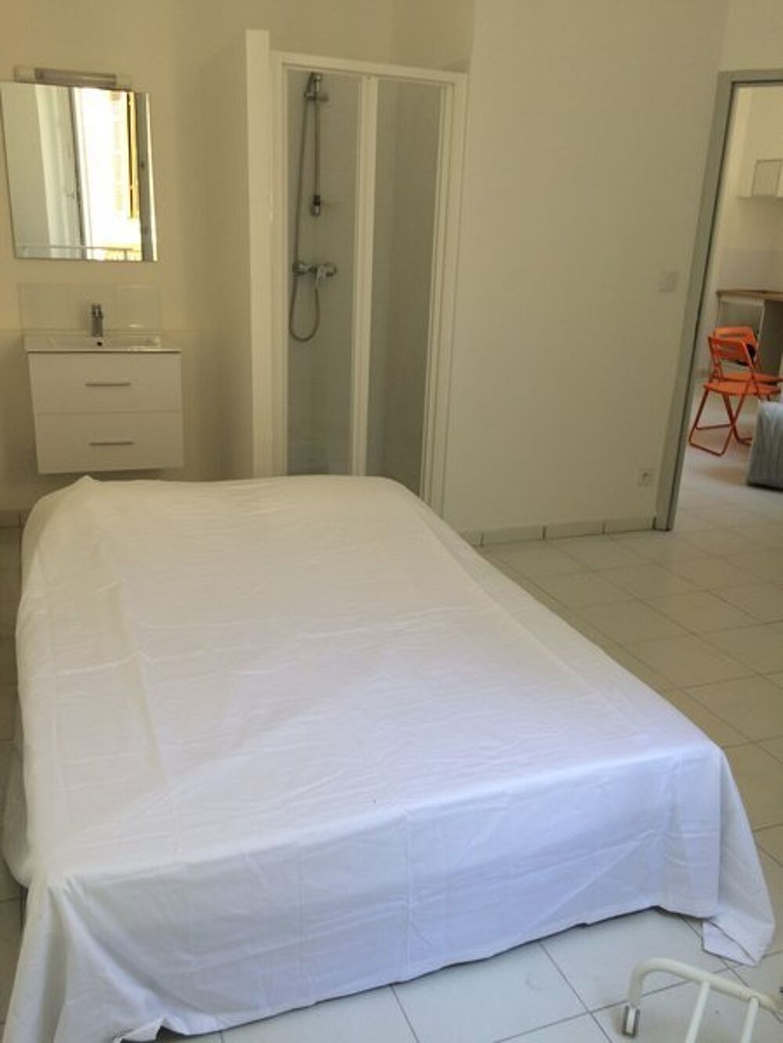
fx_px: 874
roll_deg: -1.5
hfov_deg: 48.2
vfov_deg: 61.7
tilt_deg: -17.0
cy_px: 522
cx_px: 392
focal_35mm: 29
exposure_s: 1/101
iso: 32
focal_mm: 4.15
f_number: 2.2
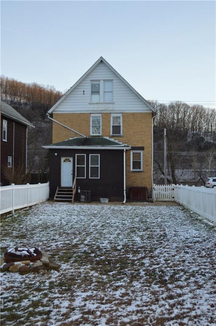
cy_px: 163
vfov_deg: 53.2
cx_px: 108
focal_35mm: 36
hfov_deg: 36.8
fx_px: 325
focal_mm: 24
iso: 100
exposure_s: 1/125
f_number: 4
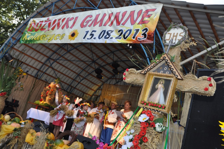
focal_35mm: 36
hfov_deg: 53.2
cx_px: 112
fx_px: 224
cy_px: 74
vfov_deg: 36.8
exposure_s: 1/160
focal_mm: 24
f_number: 6.3
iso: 200
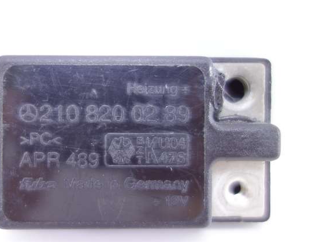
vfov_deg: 38.6
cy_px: 105
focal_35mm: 37
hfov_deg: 49.5
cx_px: 114
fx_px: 345
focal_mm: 10.4
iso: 125
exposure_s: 1/40
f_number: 1.8
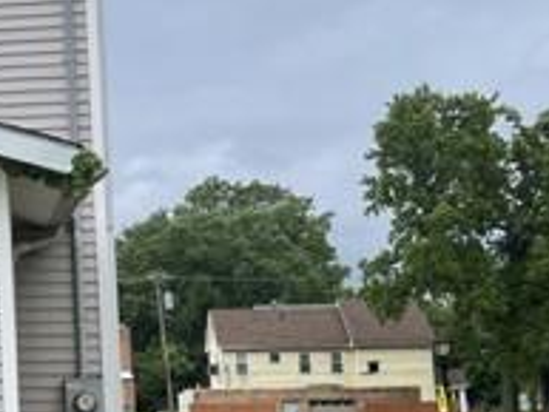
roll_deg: +0.1
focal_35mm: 83
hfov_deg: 20.0
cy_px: 261
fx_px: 1317
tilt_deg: +5.1
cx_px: -293
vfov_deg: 17.8
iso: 32
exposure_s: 1/1534
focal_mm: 5.1
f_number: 1.6
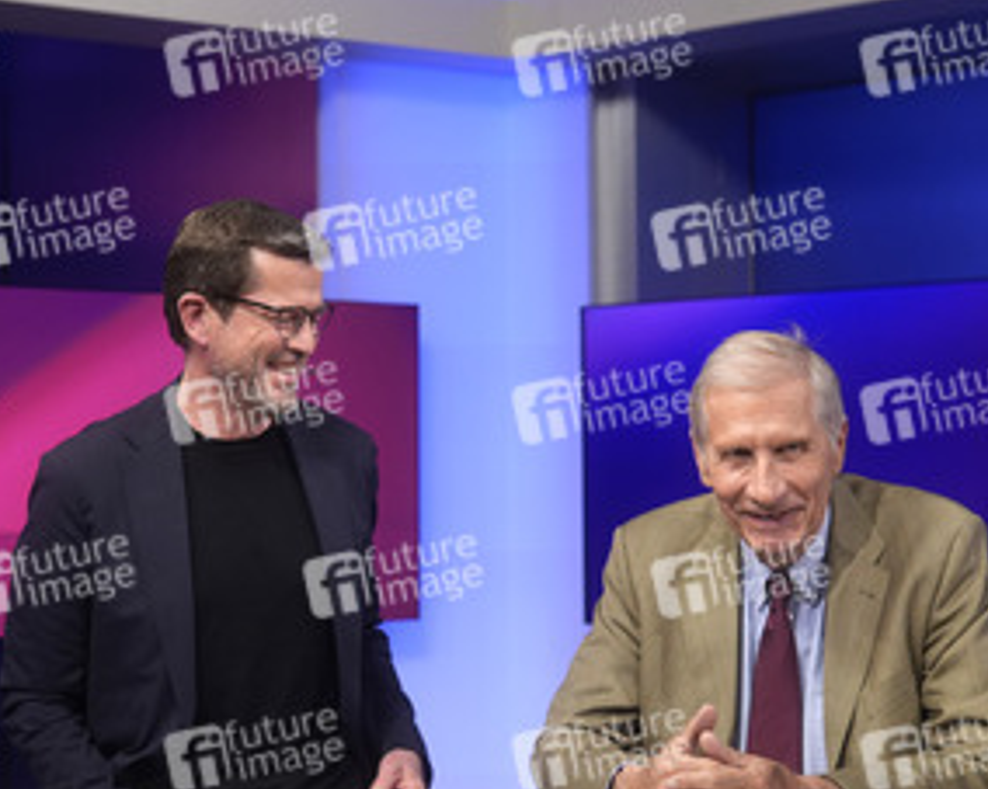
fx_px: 1958
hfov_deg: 28.1
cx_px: 301
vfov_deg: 22.7
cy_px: 490
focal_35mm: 67
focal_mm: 30
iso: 640
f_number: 2.2
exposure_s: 1/200
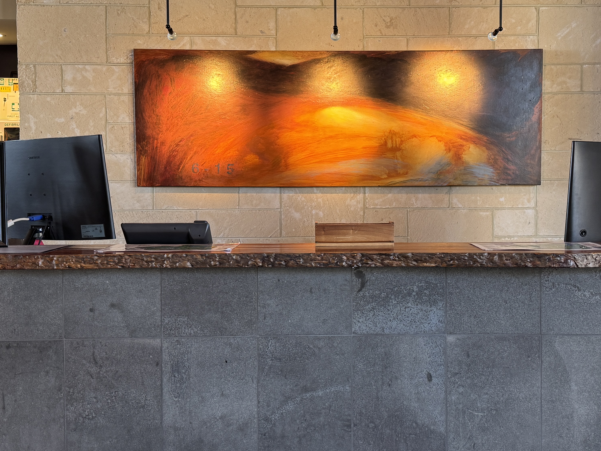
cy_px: 207
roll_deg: +0.3
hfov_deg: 41.1
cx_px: 342
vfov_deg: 31.5
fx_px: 799
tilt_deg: -2.9
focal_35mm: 46
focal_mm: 6.76
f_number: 1.78
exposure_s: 1/50
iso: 125
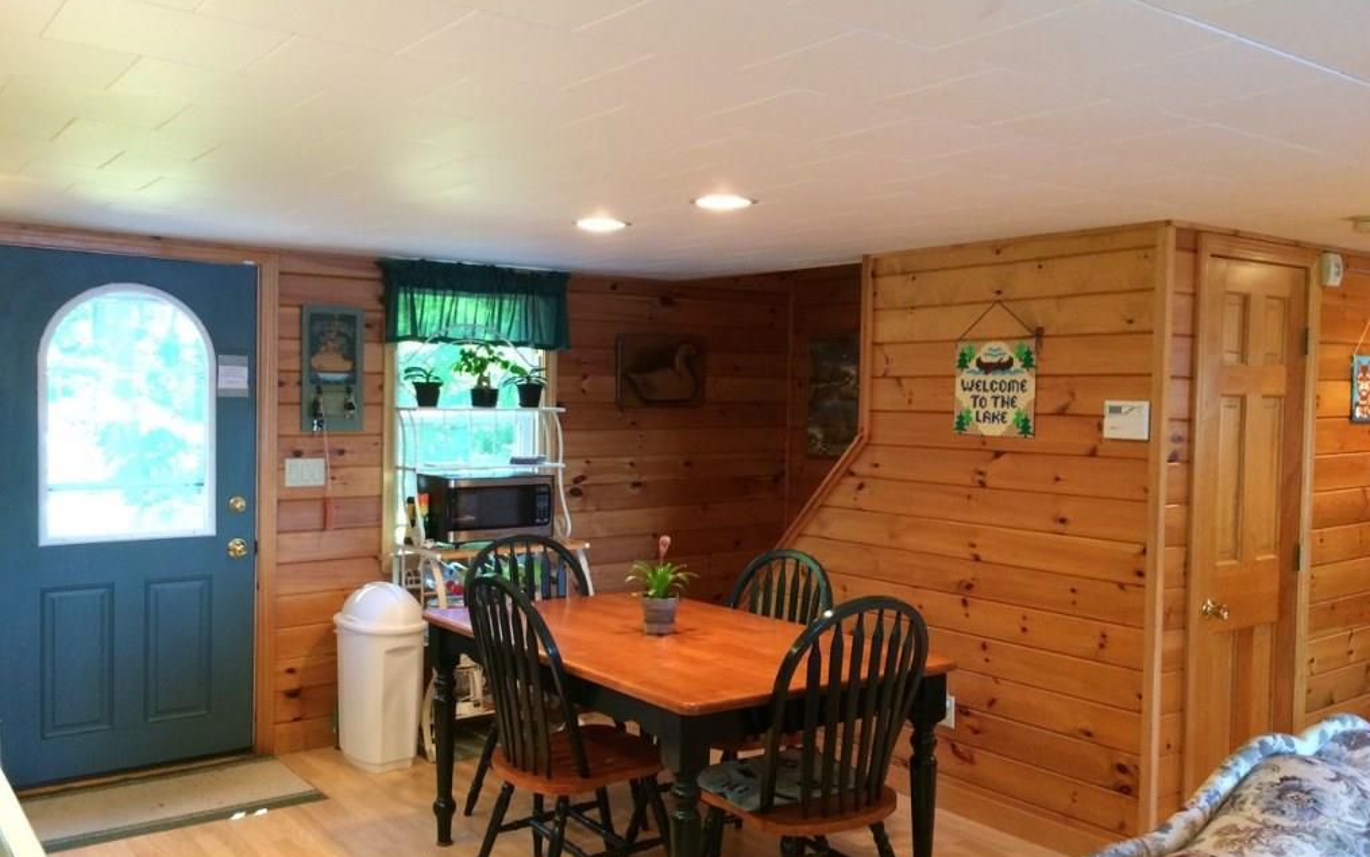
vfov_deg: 40.6
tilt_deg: -3.4
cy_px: 441
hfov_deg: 61.2
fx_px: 1158
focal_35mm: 31
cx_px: 690
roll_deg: -0.6
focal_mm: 4.15
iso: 200
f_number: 2.2
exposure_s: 1/30
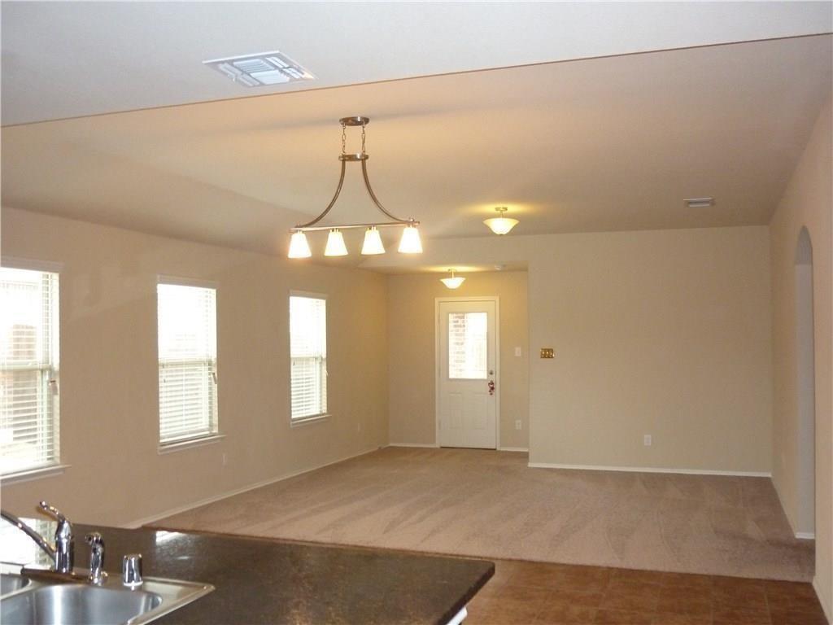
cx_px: 416
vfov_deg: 42.9
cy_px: 312
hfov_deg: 55.4
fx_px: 794
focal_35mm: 33
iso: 500
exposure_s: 1/30
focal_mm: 5.5
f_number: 2.8
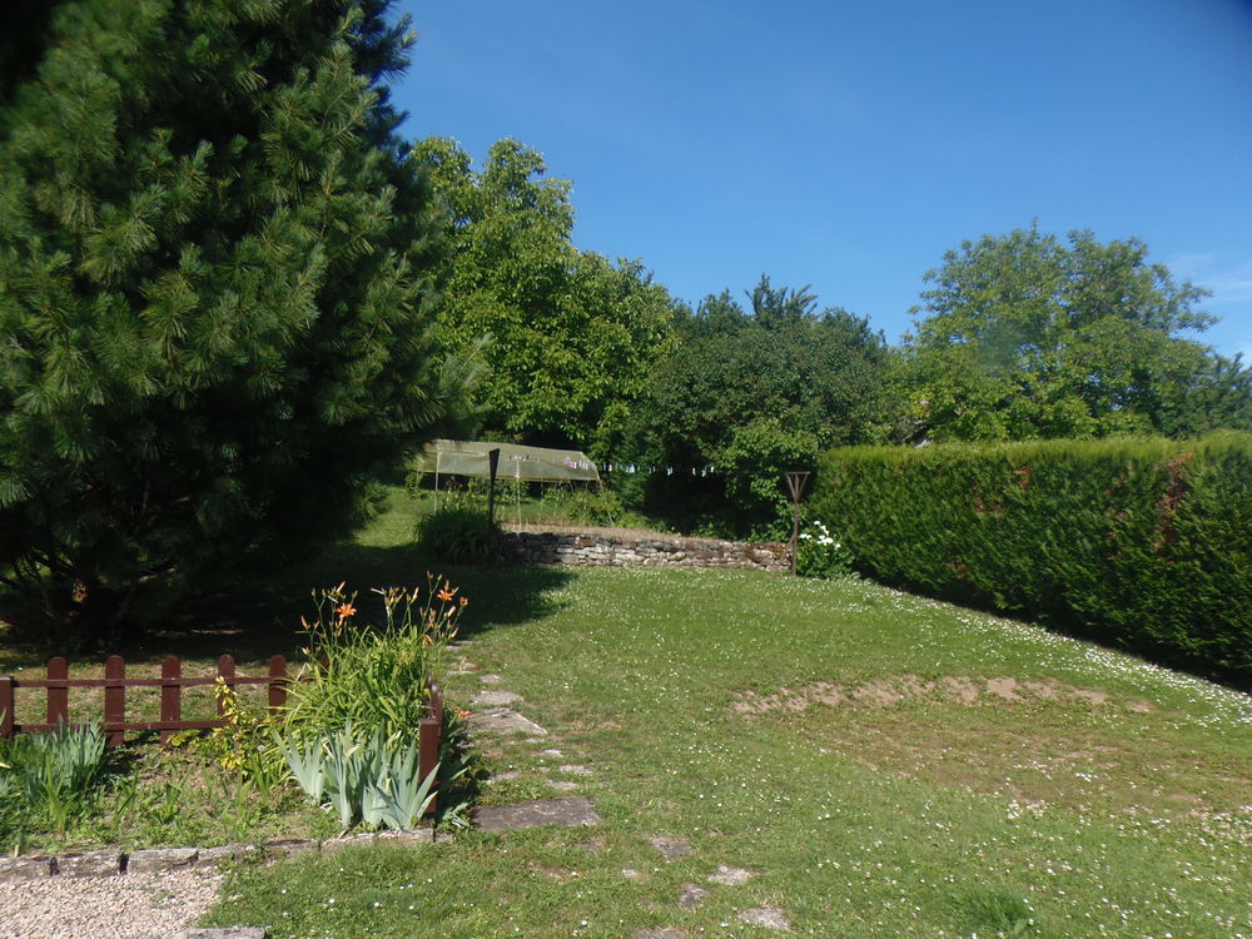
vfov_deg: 56.8
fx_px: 868
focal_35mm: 24
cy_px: 470
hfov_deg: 71.6
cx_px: 626
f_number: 2.9
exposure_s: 1/800
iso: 64
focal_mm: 4.3
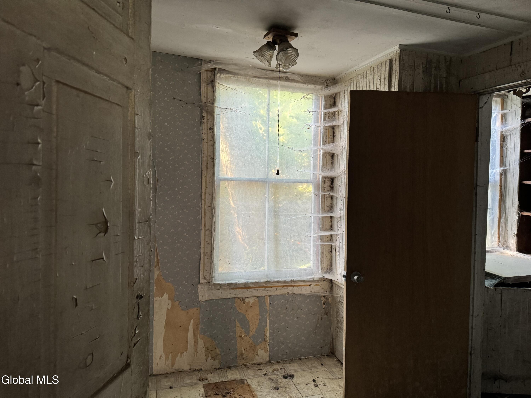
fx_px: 368
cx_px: 266
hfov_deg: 71.6
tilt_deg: -3.9
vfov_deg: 56.8
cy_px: 199
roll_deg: -0.6
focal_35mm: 24
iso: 320
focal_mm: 6.76
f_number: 1.78
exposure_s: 1/60
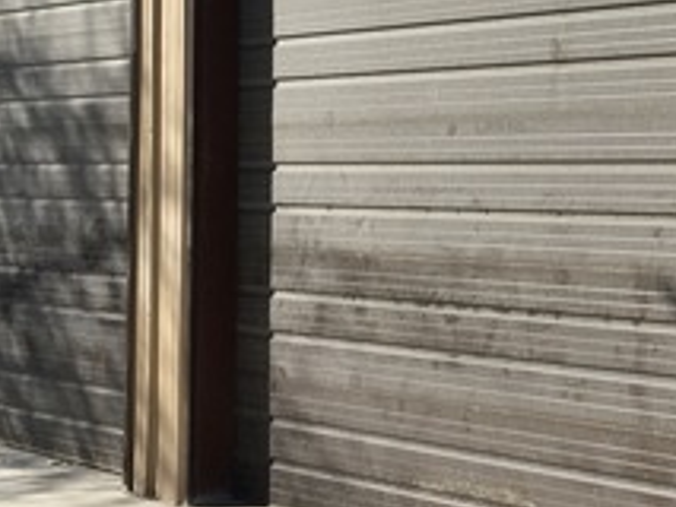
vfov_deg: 16.9
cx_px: 746
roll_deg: -0.3
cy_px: 114
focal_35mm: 87
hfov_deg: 21.3
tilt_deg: +2.2
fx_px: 1700
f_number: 2.2
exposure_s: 1/1923
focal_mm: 4.15
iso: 25
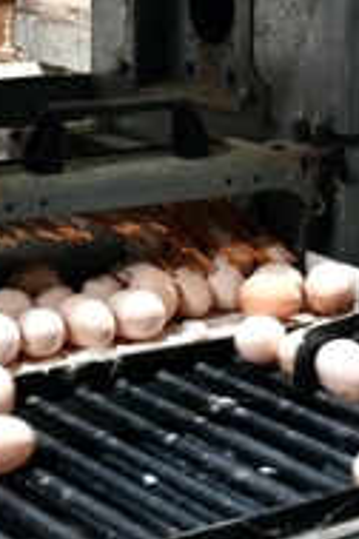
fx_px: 1855
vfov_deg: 16.5
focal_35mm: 124
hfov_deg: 11.0
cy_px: 202
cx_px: 356
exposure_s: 1/50
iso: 2500
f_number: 6.3
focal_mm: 39
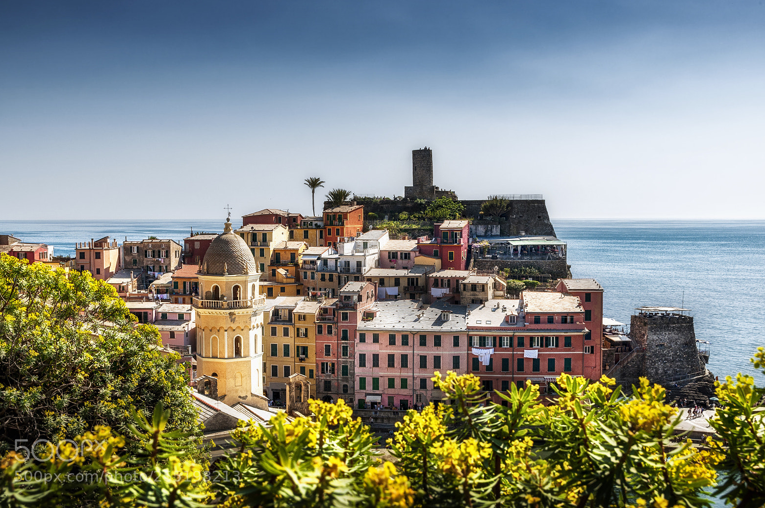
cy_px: 254
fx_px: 849
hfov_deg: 48.5
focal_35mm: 40
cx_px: 376
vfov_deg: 33.3
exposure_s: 1/400
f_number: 9
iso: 200
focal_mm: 26
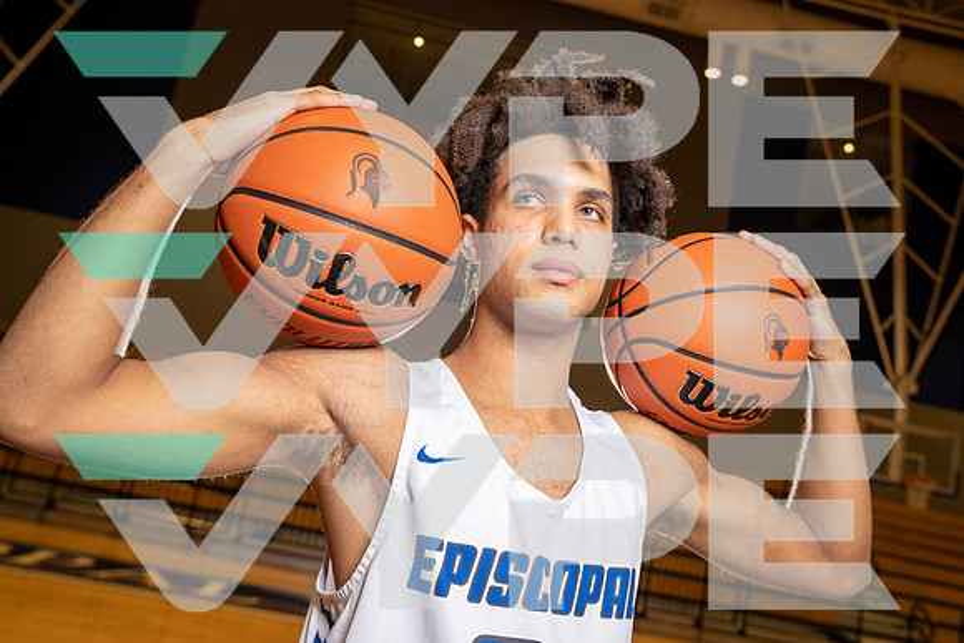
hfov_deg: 60.3
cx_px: 482
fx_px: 830
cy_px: 322
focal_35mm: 31
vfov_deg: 42.3
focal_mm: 31
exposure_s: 1/250
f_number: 4.5
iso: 400
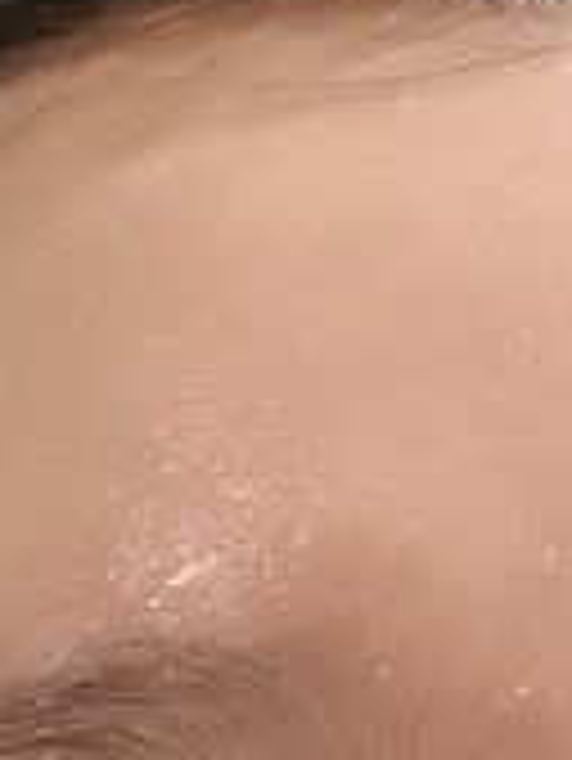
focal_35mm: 159
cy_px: 1630
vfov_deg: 11.0
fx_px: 3499
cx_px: 203
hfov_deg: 9.3
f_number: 1.7
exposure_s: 1/24
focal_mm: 2.92
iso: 320
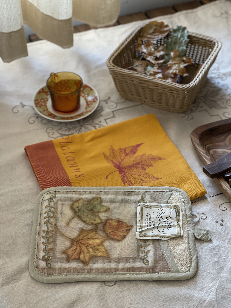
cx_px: 116
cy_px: 154
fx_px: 569
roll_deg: -0.7
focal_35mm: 64
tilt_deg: -44.5
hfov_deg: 22.9
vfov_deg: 30.3
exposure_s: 1/105
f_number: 2.2
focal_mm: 7.5
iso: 250
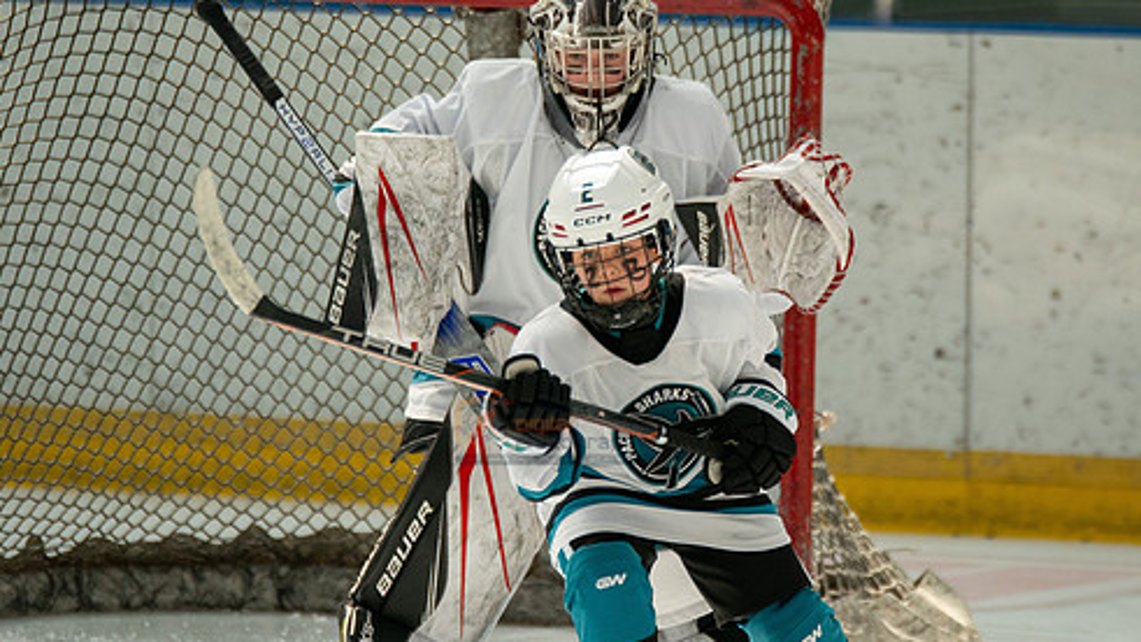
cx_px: 620
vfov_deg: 2.5
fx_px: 14762
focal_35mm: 488
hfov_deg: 4.4
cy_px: 345
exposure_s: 1/5000
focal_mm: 274
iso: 1600
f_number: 3.2
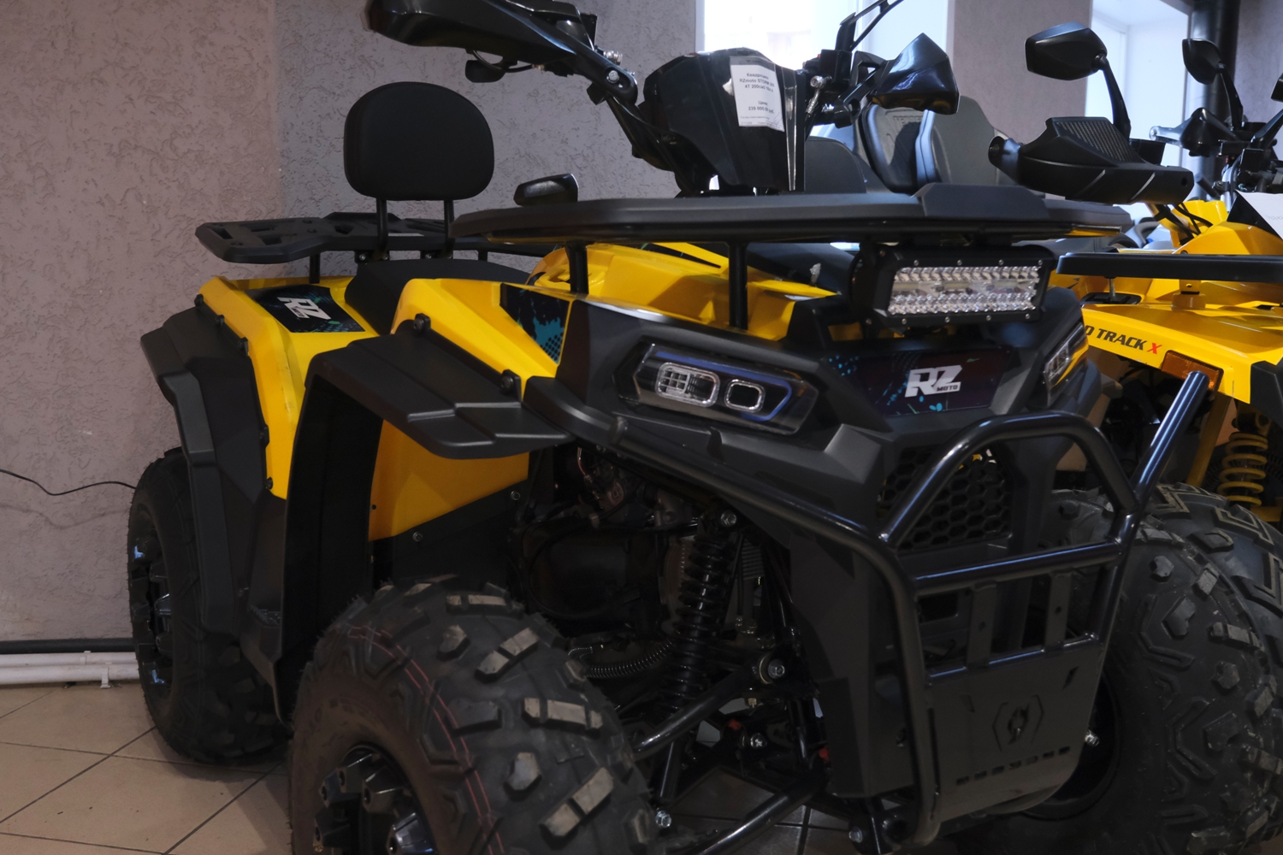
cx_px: 631
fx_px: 1140
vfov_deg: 41.1
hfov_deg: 58.7
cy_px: 432
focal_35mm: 32
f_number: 4
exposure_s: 1/200
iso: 3200
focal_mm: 20.2
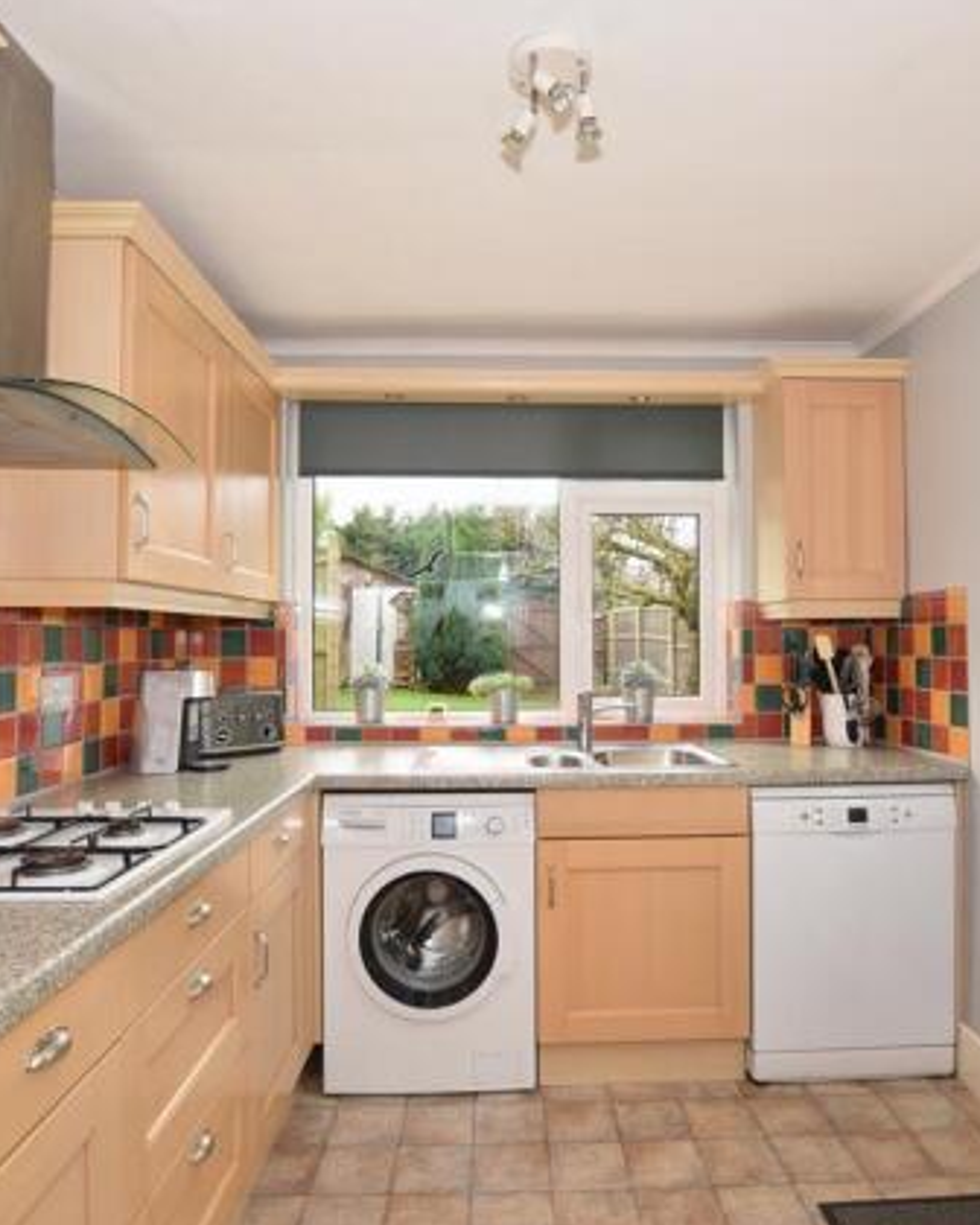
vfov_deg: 75.0
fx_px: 798
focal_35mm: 22
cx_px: 525
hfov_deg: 63.1
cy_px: 614
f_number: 6.3
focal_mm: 10
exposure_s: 1/160
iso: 400
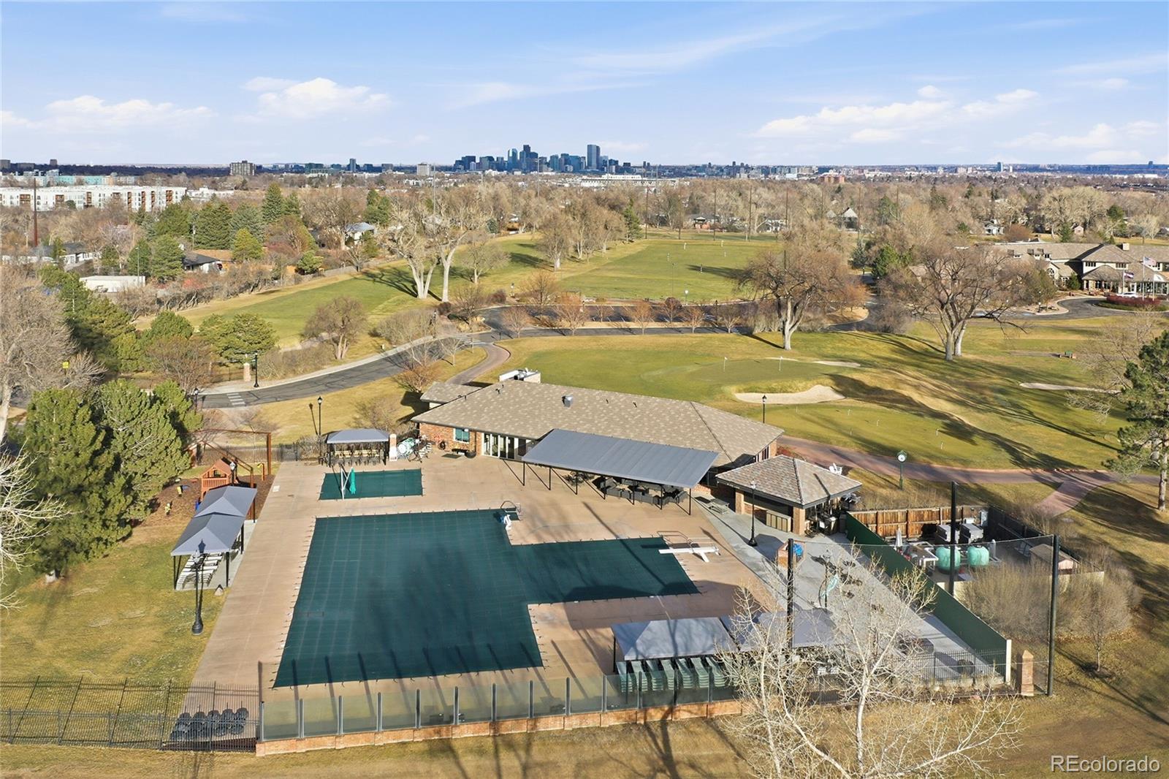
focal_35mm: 28
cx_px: 584
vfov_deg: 46.4
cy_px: 390
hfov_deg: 65.5
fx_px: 909
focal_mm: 10.3
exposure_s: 1/320
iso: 100
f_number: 5.6
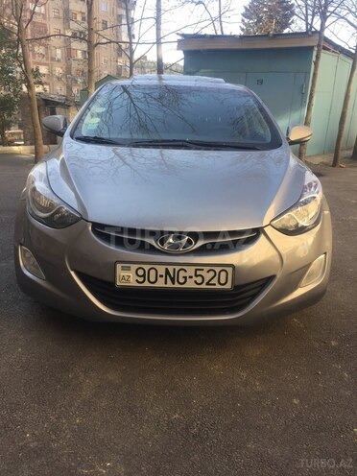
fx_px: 399
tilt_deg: -18.0
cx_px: 178
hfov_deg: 48.2
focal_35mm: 29
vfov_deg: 61.7
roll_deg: -3.6
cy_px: 238
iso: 32
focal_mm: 4.15
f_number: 2.2
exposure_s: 1/356
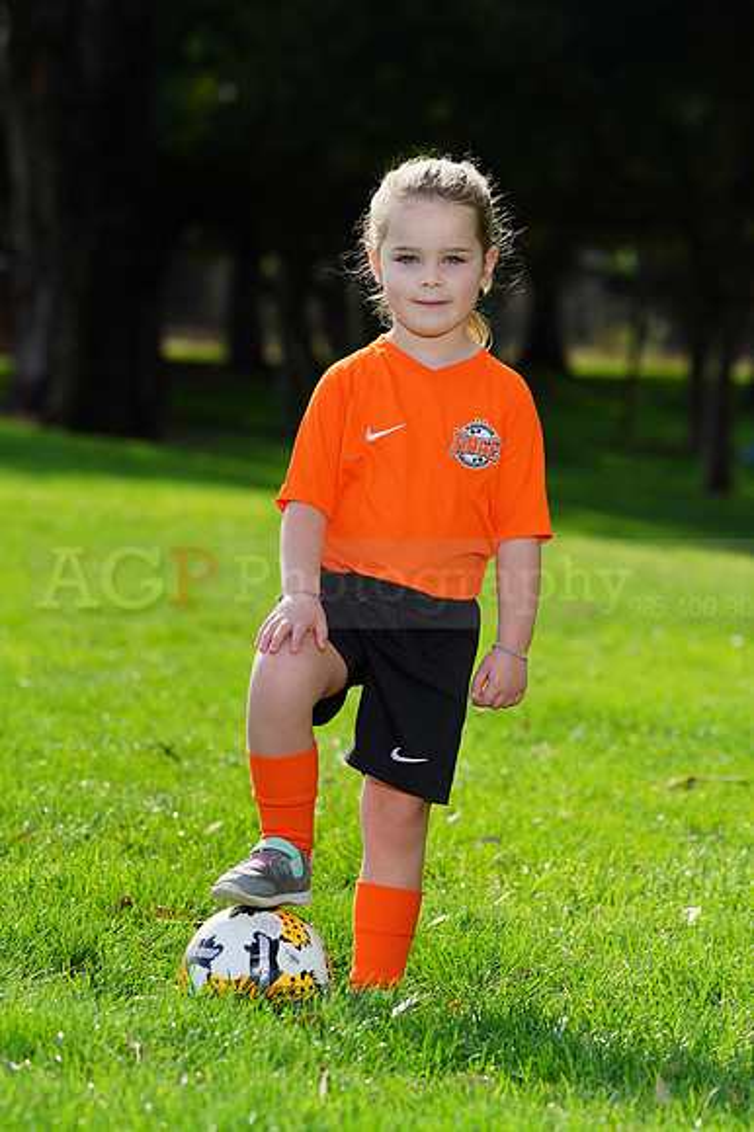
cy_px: 566
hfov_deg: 6.5
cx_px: 377
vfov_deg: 9.7
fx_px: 6668
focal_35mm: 212
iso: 125
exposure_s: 1/200
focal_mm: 212
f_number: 8
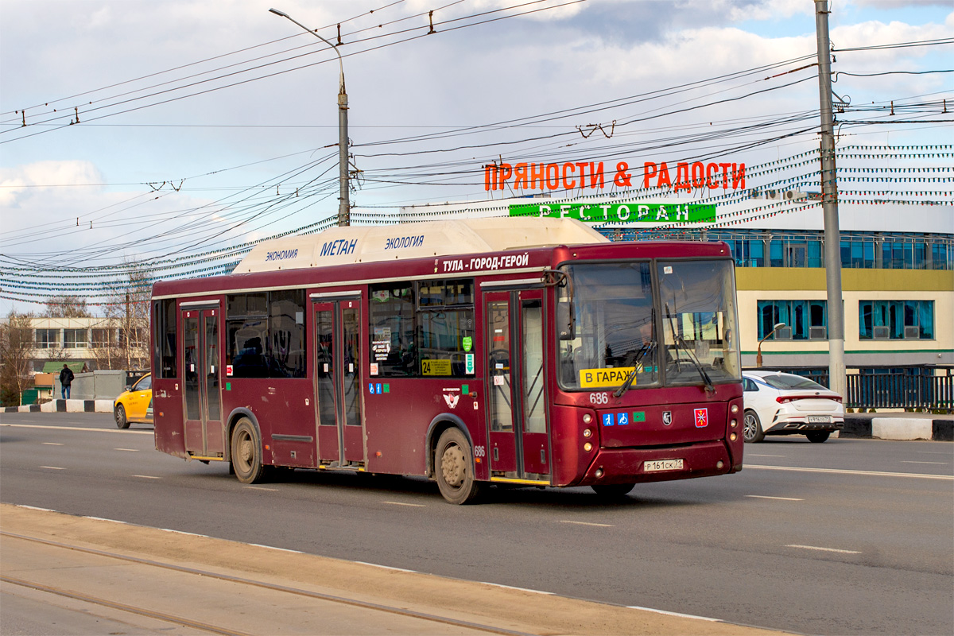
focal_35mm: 50
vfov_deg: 27.0
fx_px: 1325
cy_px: 318
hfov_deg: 39.6
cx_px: 477
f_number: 6.3
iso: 160
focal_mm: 50
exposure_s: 1/640
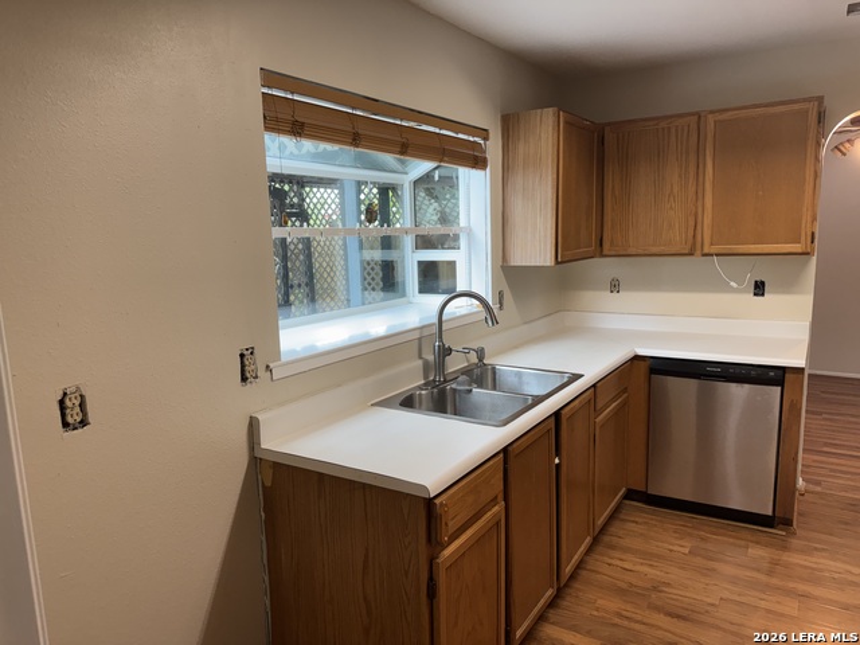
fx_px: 596
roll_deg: +1.6
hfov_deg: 71.6
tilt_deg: -9.4
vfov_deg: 56.8
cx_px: 430
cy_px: 322
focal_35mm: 24
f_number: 1.78
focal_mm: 6.76
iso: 200
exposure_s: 1/120
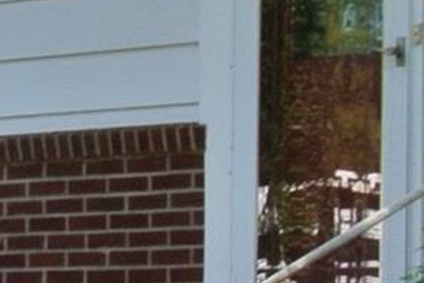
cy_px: 463
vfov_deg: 4.6
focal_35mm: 295
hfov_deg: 6.7
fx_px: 3476
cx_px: -563
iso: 400
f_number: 14
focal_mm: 15.7
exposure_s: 1/60
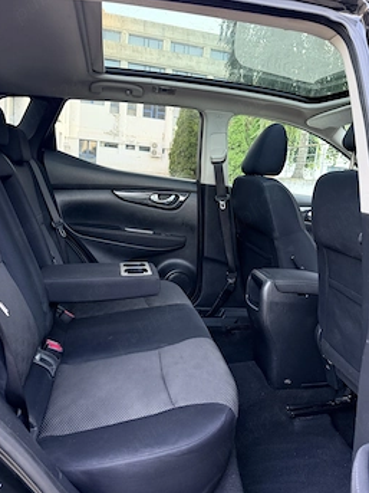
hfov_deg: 49.6
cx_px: 211
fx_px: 398
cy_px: 230
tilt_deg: -7.3
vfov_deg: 63.4
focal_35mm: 28
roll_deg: -4.5
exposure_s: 1/60
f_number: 1.78
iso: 320
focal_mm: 6.76
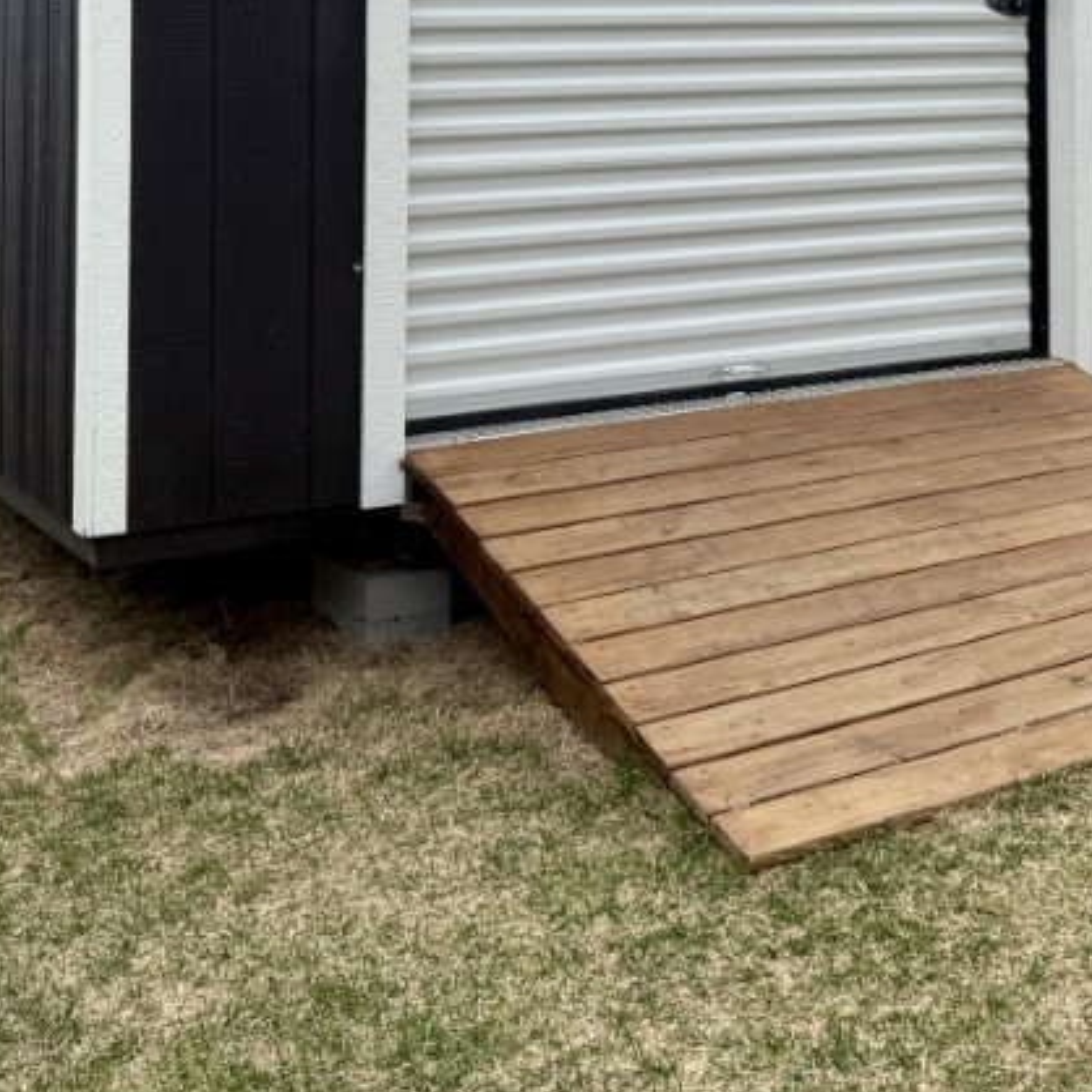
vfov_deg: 25.0
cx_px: 1021
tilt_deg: +1.7
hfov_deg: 25.5
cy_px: -47
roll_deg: +1.6
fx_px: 2320
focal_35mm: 65
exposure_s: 1/4167
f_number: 1.78
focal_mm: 6.76
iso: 100
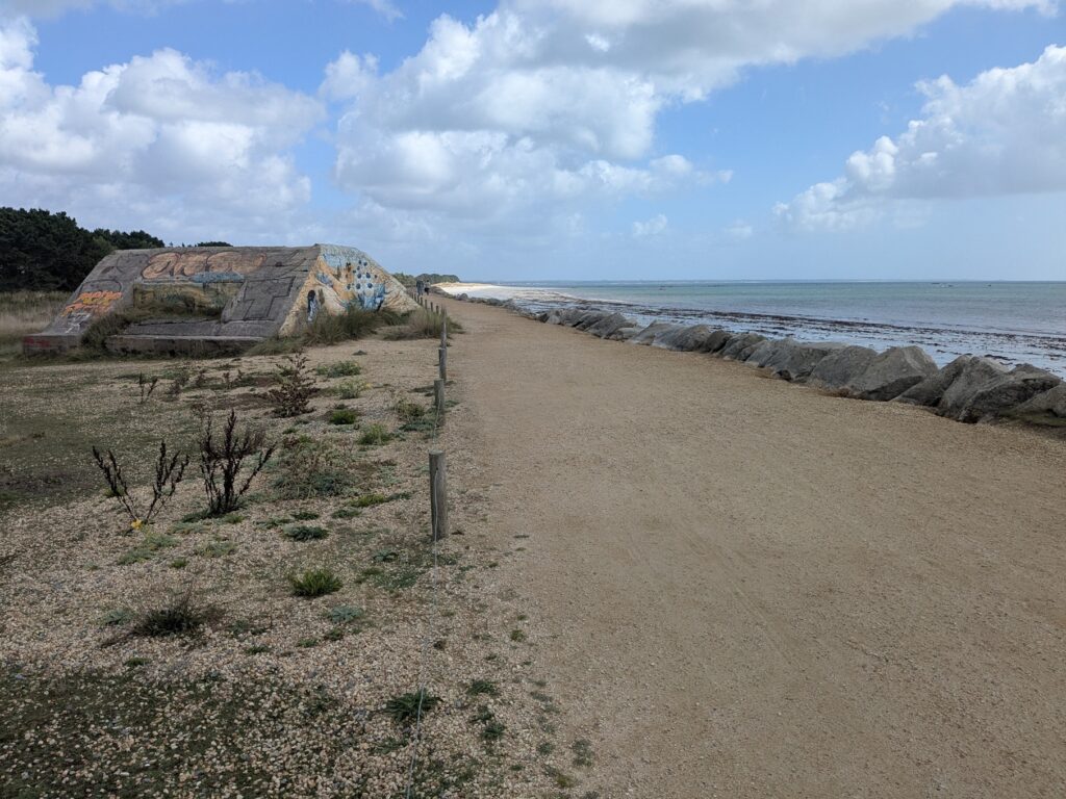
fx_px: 831
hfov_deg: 65.3
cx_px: 533
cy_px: 400
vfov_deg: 51.4
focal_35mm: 27
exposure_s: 1/3891
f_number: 1.73
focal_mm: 4.38
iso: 62
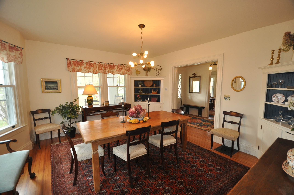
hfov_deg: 100.5
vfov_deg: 77.2
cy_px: 98
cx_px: 147
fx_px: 122
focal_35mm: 15
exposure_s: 1/100
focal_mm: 10
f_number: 3.5
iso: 800
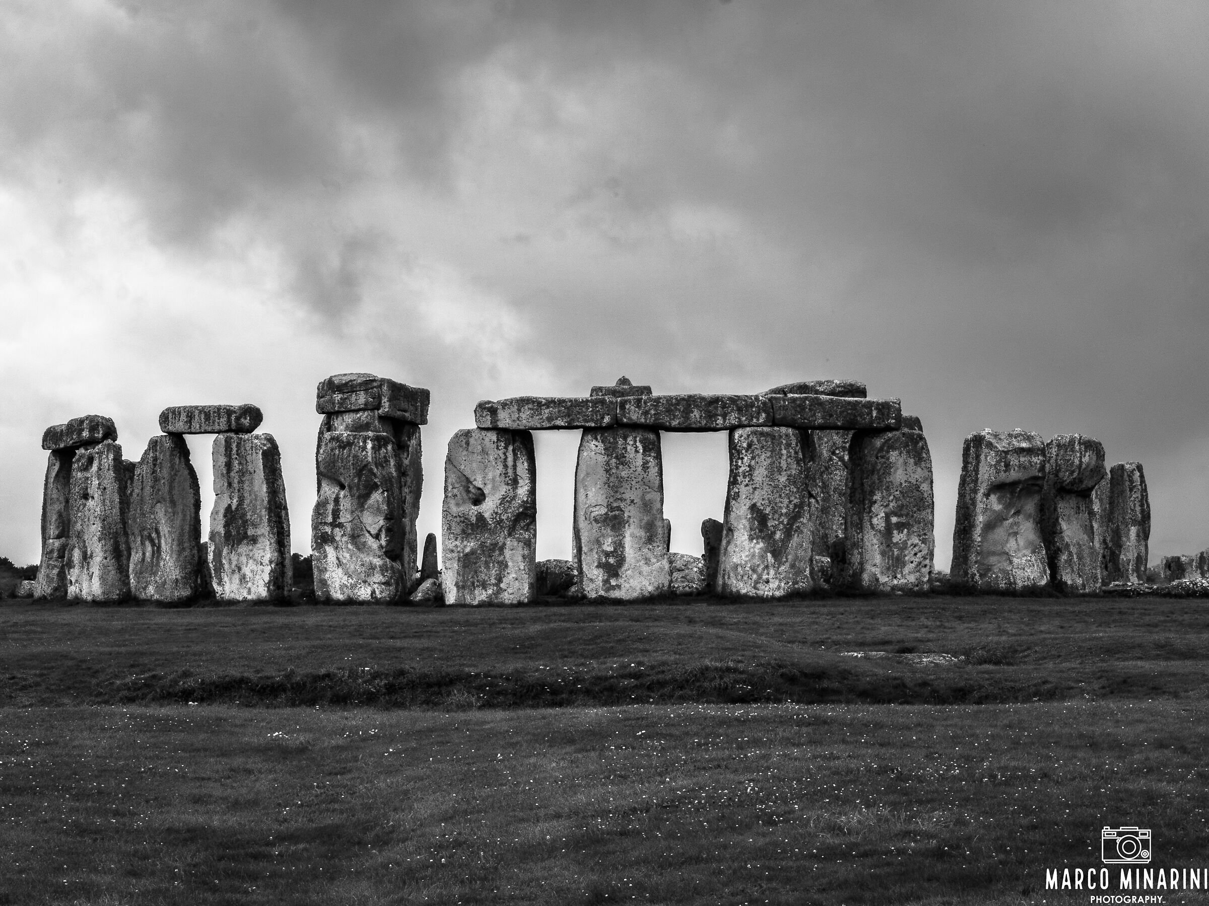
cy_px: 453
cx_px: 604
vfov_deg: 16.8
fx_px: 3073
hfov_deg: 22.3
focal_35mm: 88
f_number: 22
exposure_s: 1/50
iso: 200
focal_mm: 44
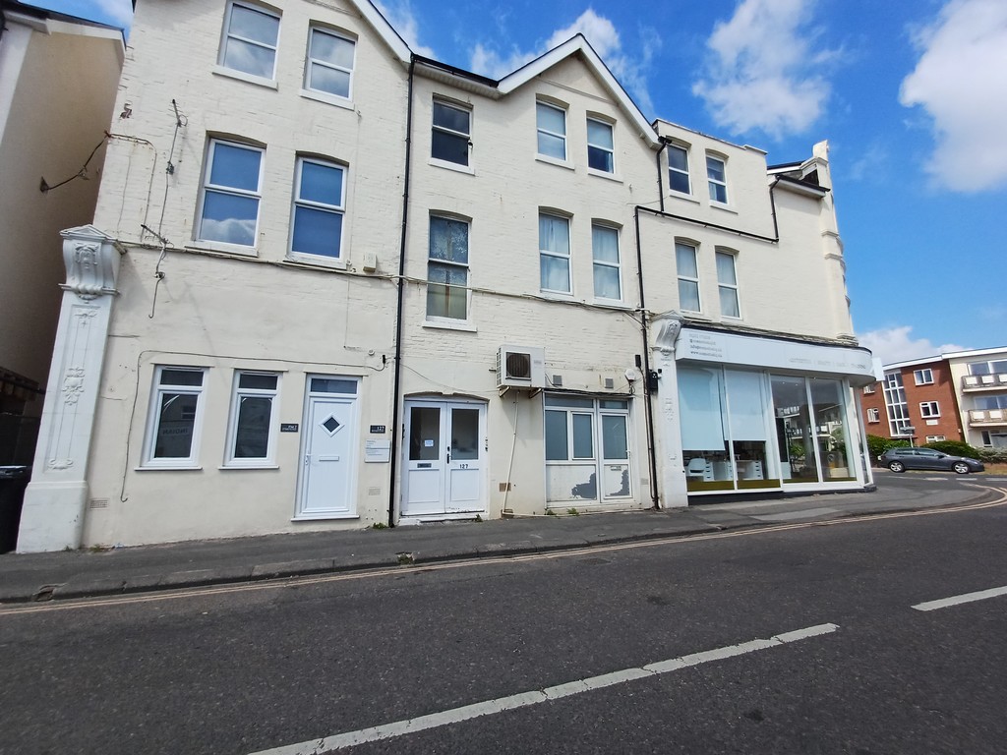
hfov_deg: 94.5
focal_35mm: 16
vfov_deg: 78.1
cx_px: 504
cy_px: 378
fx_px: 465
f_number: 2.2
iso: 40
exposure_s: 1/1227
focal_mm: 1.64
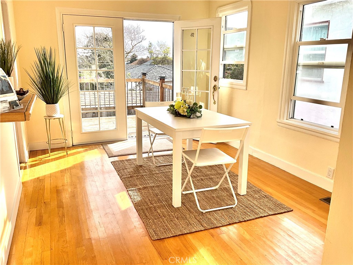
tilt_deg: -14.5
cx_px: 176
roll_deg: -1.9
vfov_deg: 48.2
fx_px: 296
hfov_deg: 61.7
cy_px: 132
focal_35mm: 29
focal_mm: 3
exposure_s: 1/586
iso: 25
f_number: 1.8
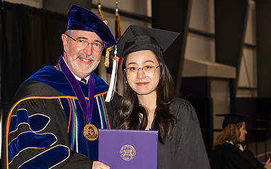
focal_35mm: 107
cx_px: 116
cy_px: 125
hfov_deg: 19.4
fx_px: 790
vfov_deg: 12.2
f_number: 5.6
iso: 1000
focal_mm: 70
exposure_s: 1/200
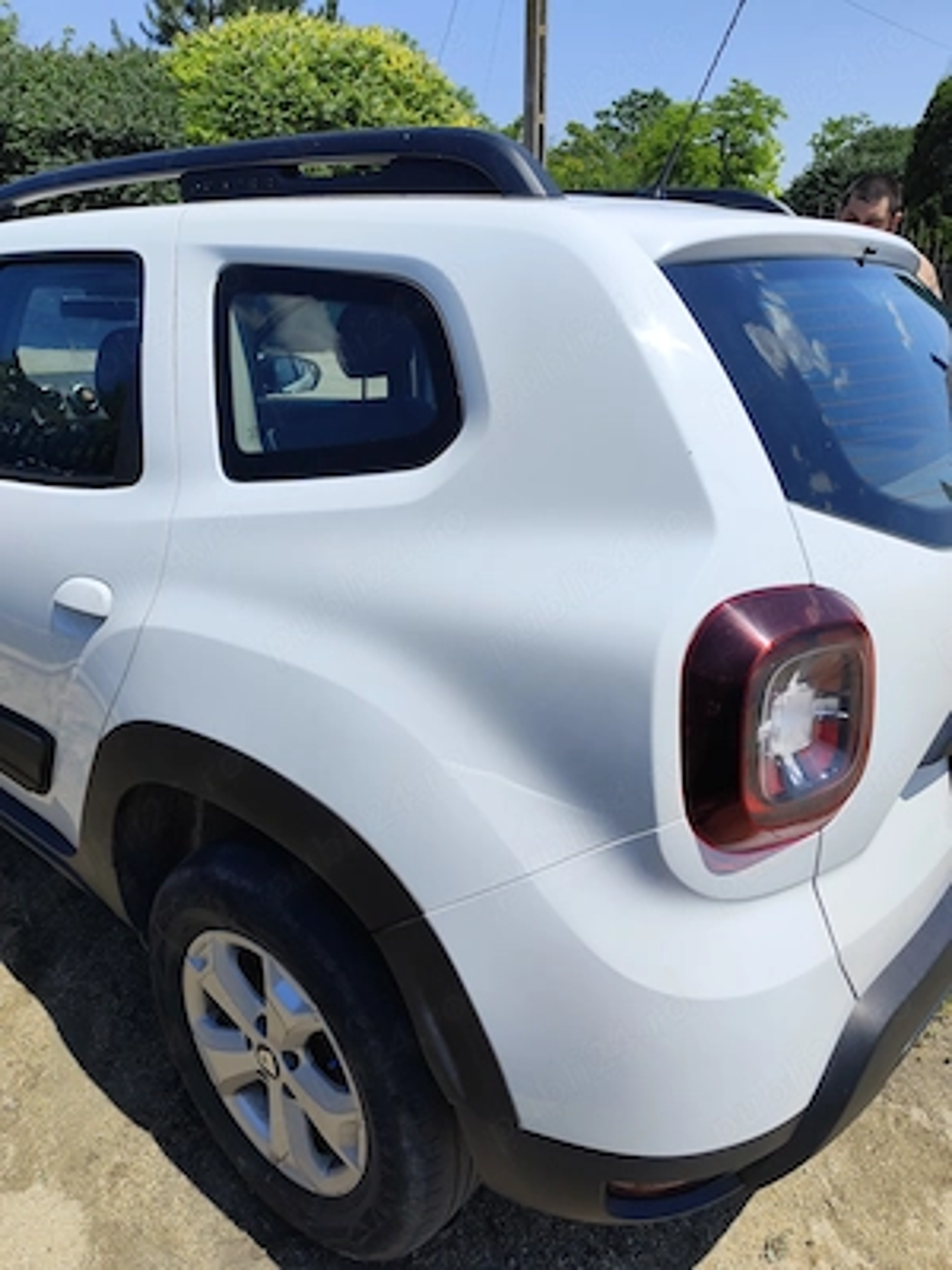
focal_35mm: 23
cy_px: 635
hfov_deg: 58.9
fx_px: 843
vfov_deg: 73.9
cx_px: 476
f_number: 1.65
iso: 50
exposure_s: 1/1697
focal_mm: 6.19
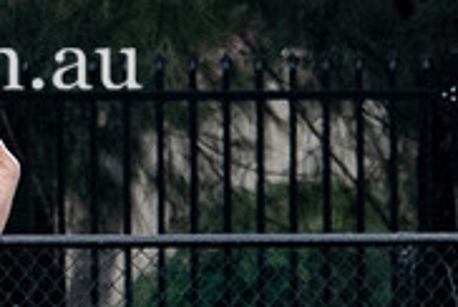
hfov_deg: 0.6
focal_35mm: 3427
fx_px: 43669
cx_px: -12
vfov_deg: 0.4
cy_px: 105
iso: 360
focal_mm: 200
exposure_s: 1/800
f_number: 4
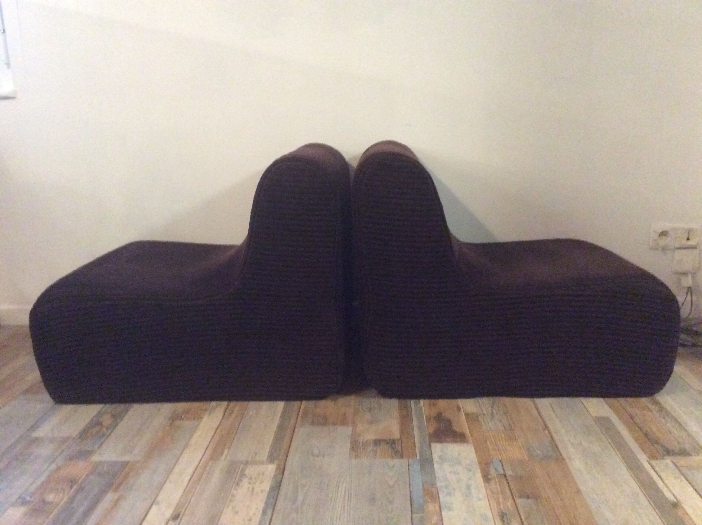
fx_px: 648
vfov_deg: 44.1
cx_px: 351
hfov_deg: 56.9
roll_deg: +2.0
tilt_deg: -14.4
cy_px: 262
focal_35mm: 32
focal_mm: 3.3
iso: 500
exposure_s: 1/17
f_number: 2.4
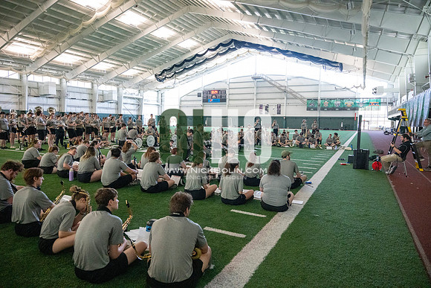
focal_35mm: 24
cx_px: 216
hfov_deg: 73.7
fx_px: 287
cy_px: 144
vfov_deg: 53.2
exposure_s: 1/500
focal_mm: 24
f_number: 4
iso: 10000
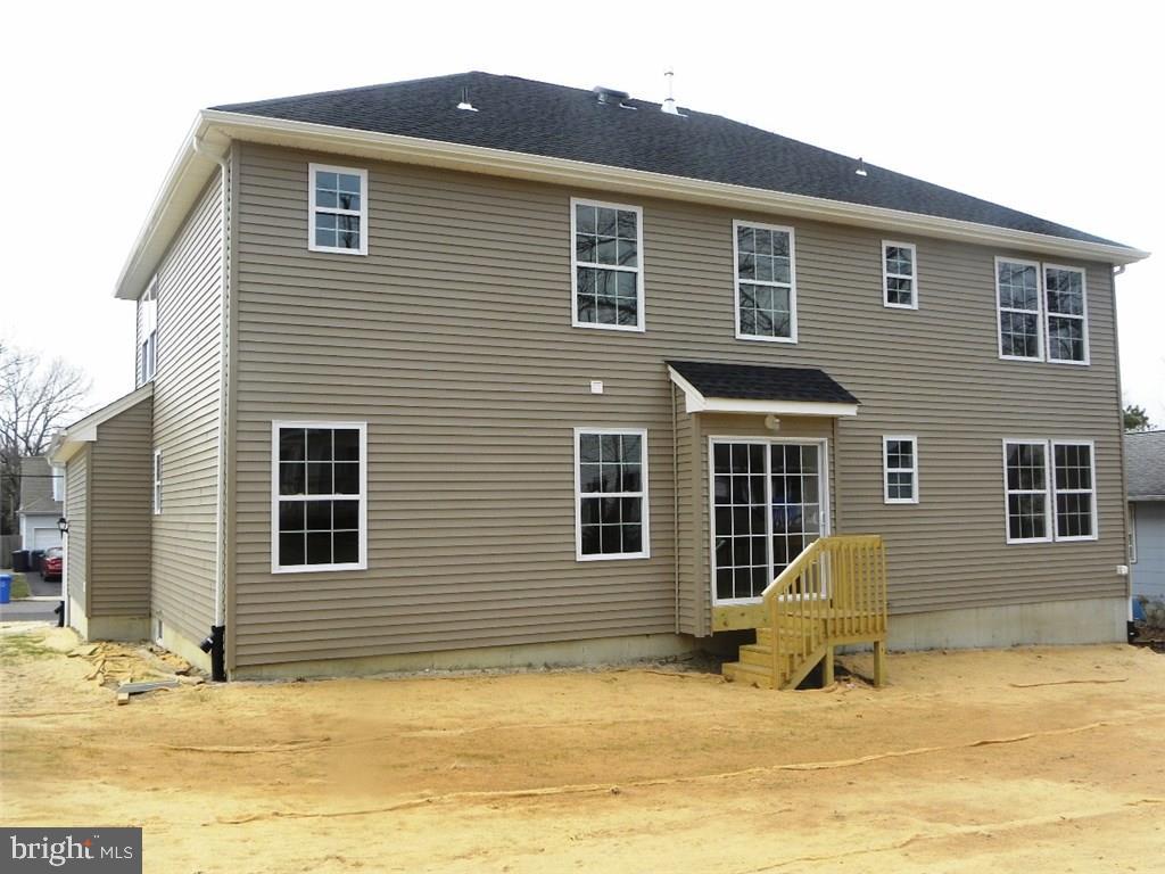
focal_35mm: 33
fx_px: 1111
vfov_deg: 42.9
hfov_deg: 55.4
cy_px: 437
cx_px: 582
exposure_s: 1/175
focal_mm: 5.9
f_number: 5
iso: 64
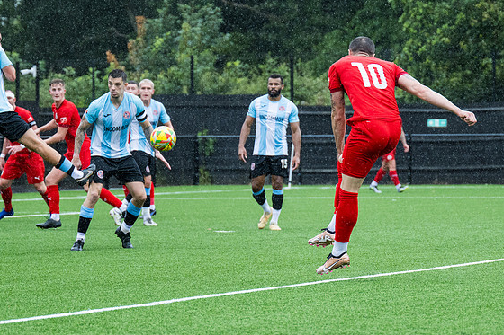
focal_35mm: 230
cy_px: 163
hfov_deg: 8.9
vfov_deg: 6.0
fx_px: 3219
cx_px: 330
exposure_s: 1/1600
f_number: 4
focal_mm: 110
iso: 1000
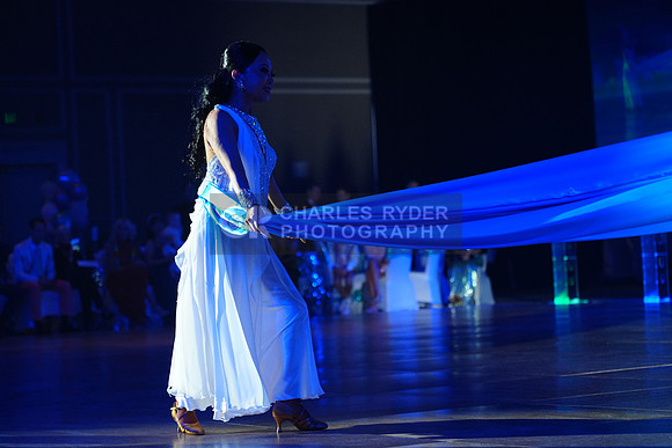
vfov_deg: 13.0
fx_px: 1960
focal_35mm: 105
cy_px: 224
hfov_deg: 19.5
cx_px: 336
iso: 2000
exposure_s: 1/320
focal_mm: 105
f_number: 4
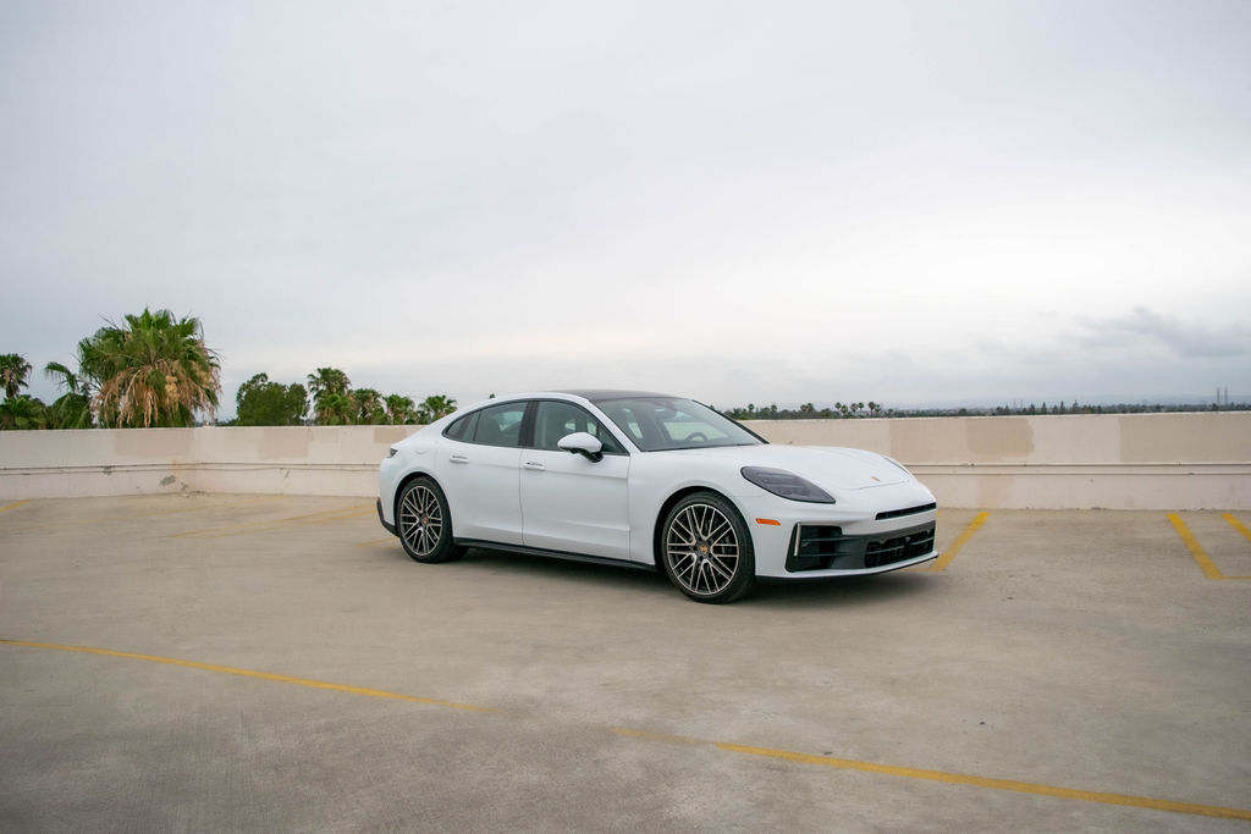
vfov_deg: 46.2
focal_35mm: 28
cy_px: 417
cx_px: 626
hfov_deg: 65.2
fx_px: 978
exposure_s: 1/1000
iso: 400
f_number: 4.5
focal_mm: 18
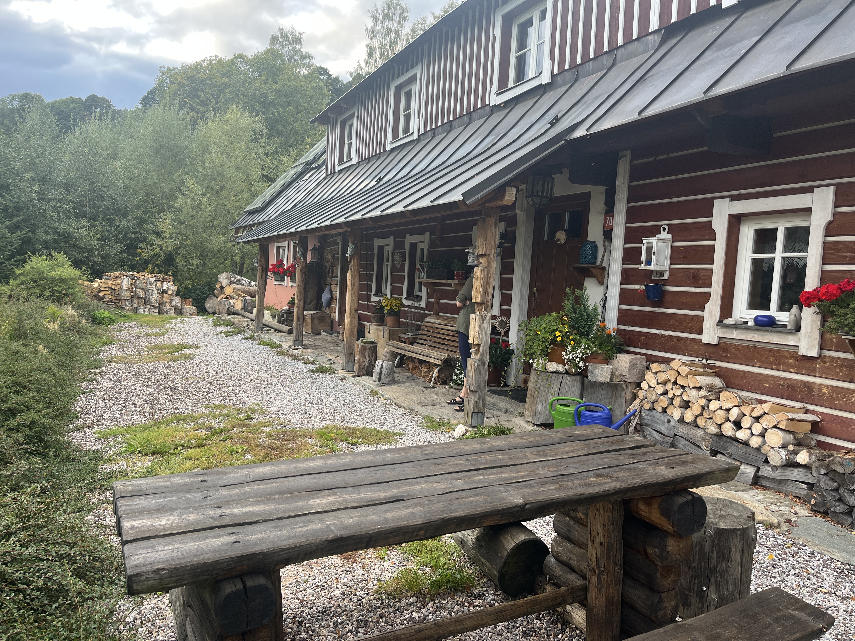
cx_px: 428
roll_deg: -3.6
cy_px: 320
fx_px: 642
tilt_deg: -5.1
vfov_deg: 53.1
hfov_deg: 67.3
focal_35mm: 26
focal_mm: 5.1
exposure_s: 1/176
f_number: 1.6
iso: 40
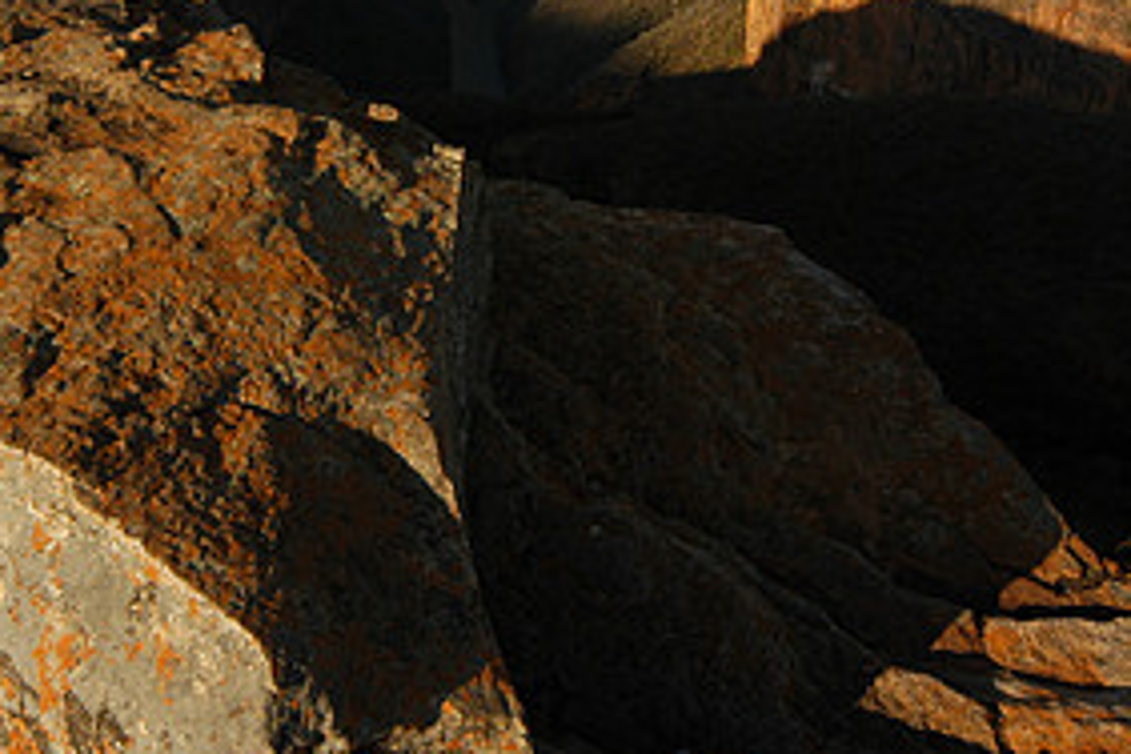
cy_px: 209
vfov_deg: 35.3
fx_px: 1162
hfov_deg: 51.0
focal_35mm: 37
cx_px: 385
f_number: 9
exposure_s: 1/320
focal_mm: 12
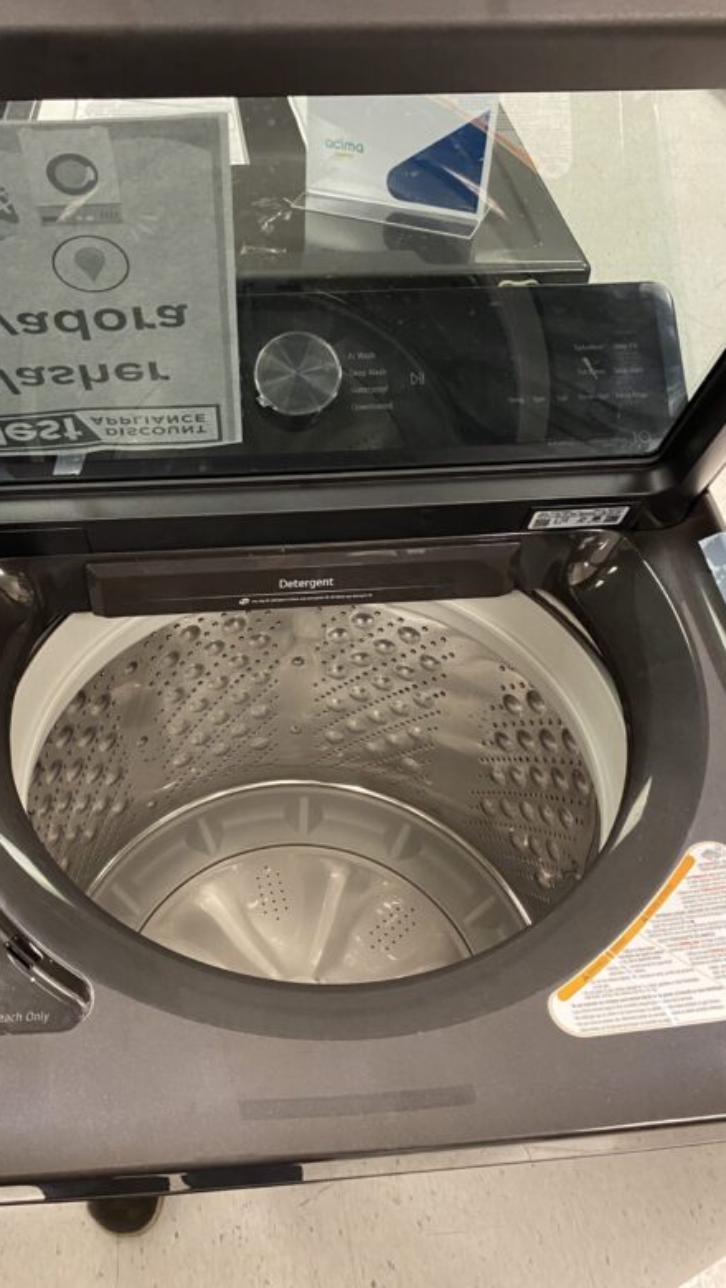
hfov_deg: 40.0
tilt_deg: -44.7
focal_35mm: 29
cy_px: 630
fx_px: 991
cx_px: 287
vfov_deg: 66.0
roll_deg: +1.5
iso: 400
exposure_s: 1/33
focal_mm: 4.25
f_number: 1.8
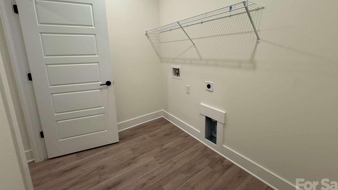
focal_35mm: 16
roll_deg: +0.0
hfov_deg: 99.3
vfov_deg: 66.7
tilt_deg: -11.5
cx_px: 174
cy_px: 80
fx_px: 143
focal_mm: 2.22
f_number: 2.2
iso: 200
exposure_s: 1/120
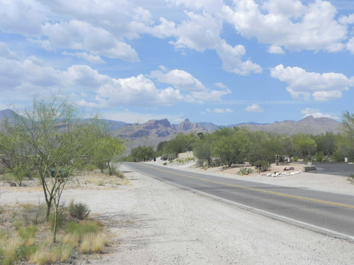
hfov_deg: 45.8
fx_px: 419
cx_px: 177
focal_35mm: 41
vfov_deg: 35.1
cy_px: 132
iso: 160
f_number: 8
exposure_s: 1/448
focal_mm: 7.3
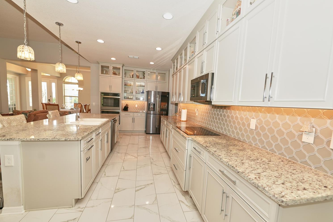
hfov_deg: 100.4
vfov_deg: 77.2
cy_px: 117
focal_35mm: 15
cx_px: 172
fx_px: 139
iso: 400
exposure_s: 1/200
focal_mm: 14
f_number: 4
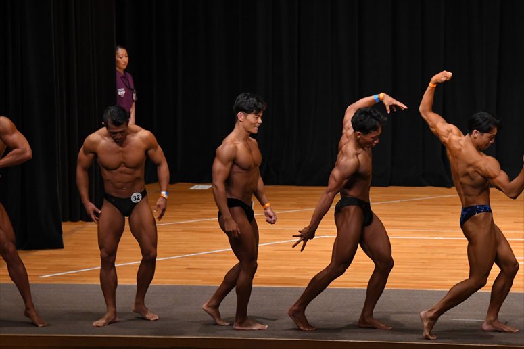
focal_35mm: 183
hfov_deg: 11.2
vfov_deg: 7.5
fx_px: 2662
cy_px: 174
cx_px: 262
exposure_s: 1/400
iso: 4000
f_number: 5.6
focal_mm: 122
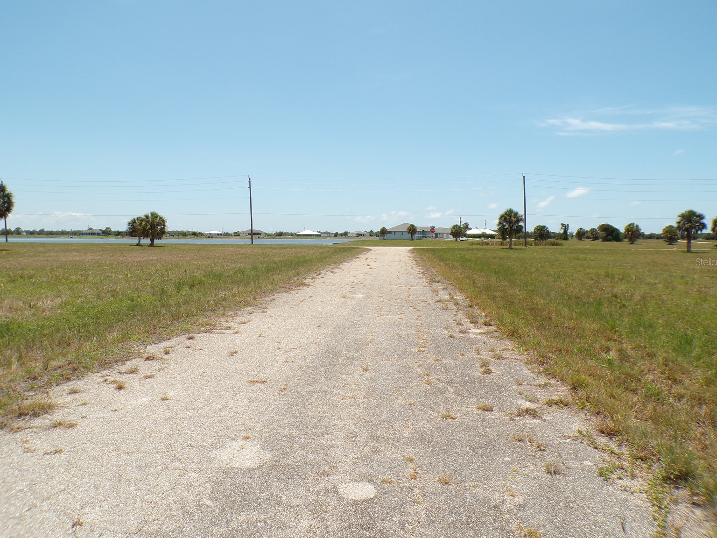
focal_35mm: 25
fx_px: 518
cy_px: 262
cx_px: 366
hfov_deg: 69.4
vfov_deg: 54.9
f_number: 4.4
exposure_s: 1/800
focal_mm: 4.3
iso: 100
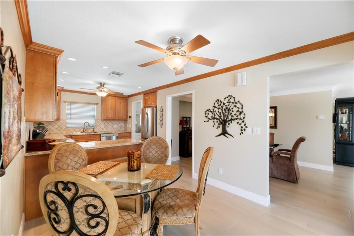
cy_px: 118
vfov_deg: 81.2
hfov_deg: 104.2
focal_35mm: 14
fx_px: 138
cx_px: 177
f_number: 7.1
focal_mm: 14
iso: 160
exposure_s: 1/2.5
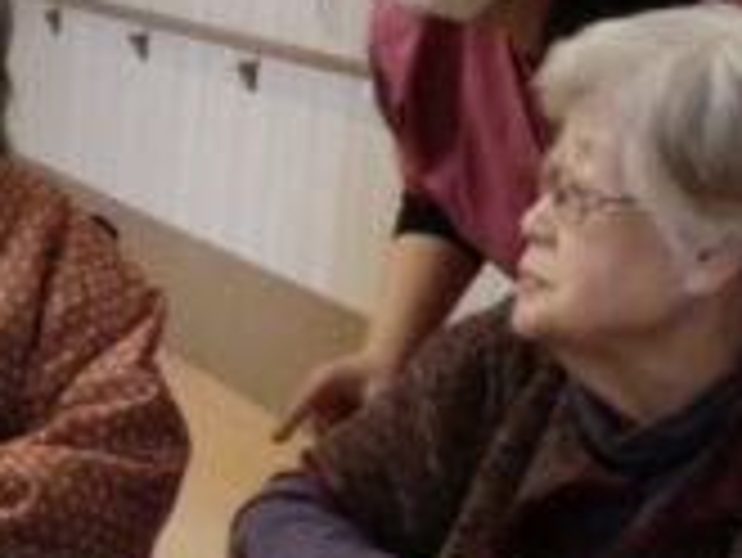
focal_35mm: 131
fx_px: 2810
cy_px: 266
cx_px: -261
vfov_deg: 11.3
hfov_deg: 14.3
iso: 400
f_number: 3
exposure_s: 1/60
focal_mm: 6.58
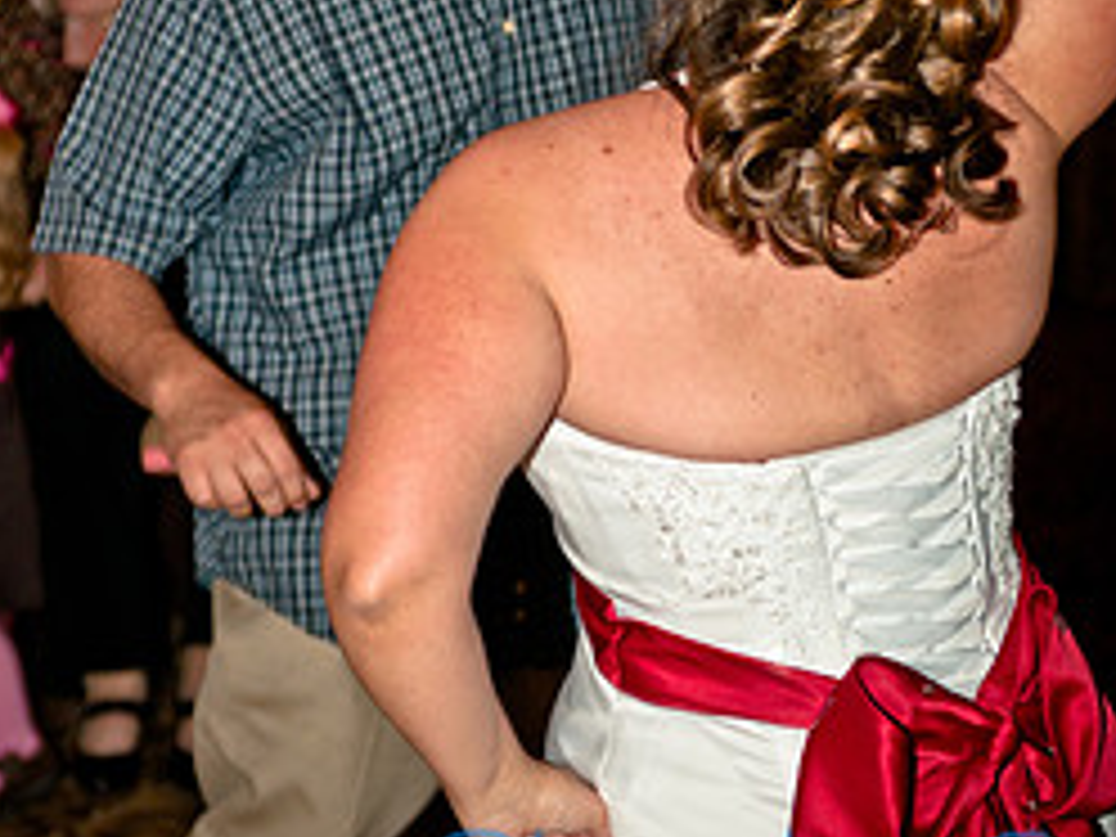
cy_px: 99
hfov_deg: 12.6
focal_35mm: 157
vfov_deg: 9.4
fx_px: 5062
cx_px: 470
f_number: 2.8
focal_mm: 60
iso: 400
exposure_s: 1/200
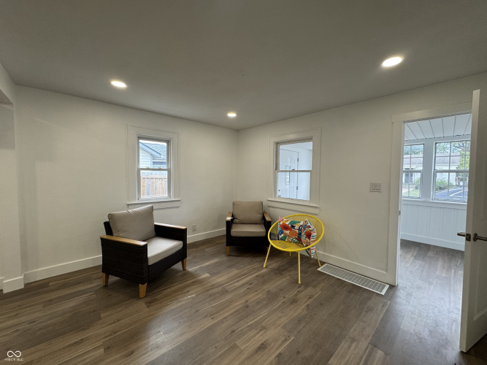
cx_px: 244
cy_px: 182
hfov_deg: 102.1
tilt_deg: -3.3
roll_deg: -1.7
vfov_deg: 85.7
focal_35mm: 14
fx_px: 197
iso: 125
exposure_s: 1/120
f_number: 2.2
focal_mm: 2.22
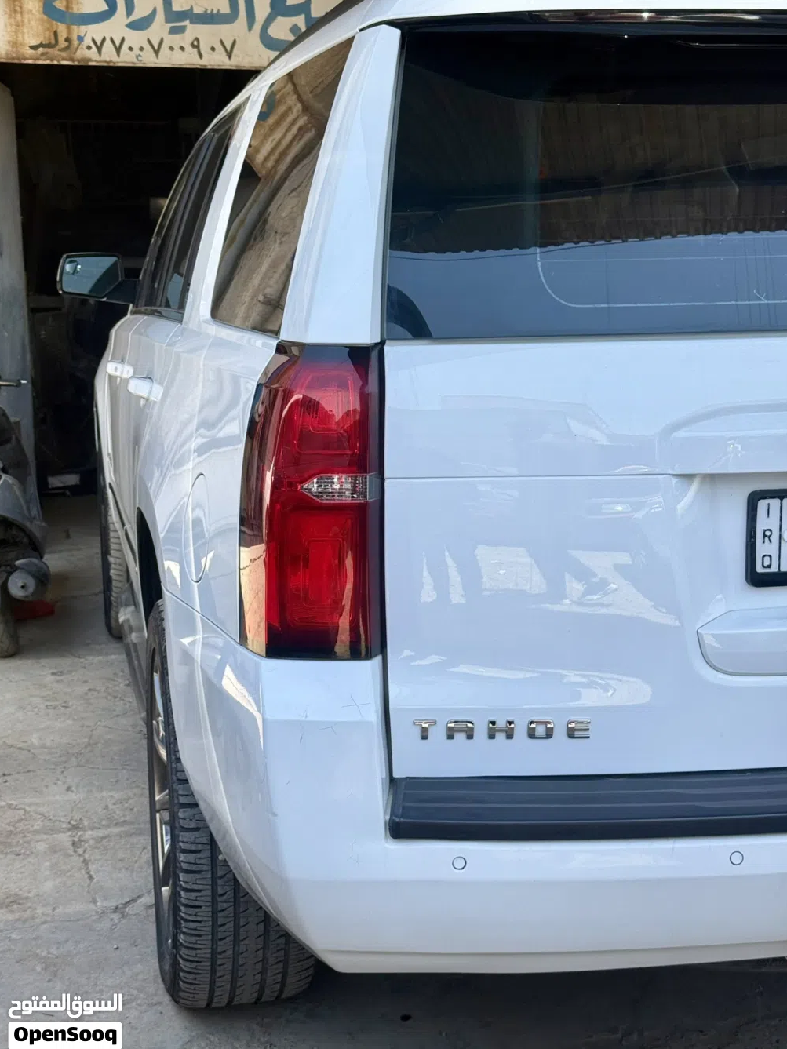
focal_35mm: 49
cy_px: 533
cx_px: 391
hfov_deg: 29.7
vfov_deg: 38.9
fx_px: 1485
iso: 64
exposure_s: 1/1055
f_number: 1.78
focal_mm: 6.76
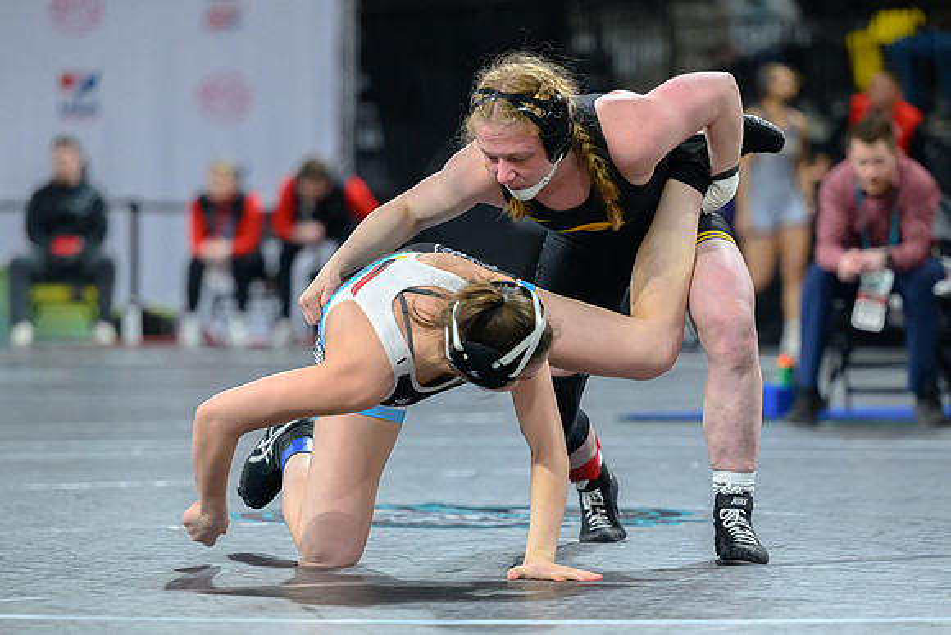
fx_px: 5071
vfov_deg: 7.2
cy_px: 368
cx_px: 536
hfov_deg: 10.7
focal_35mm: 192
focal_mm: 145
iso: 2800
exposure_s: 1/800
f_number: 2.8
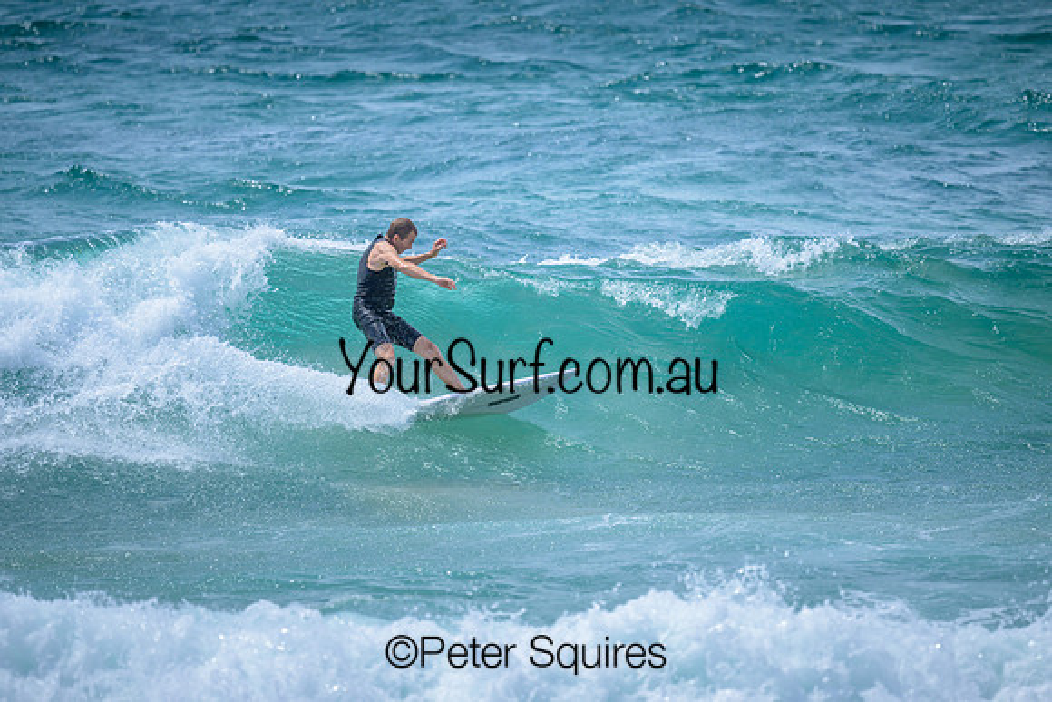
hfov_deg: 2.6
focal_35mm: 800
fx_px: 23382
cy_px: 351
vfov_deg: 1.7
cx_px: 526
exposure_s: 1/3200
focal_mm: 800
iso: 360
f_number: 6.3
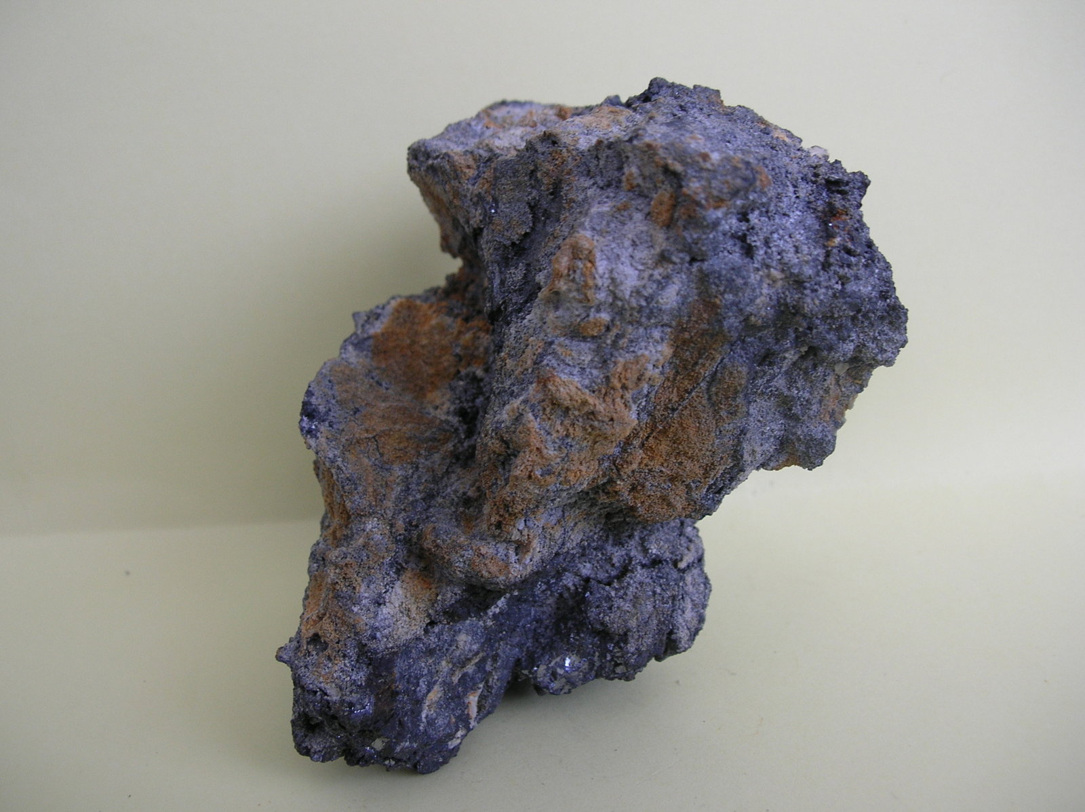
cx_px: 542
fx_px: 1127
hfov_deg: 51.4
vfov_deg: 39.6
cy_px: 406
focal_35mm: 36
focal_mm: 6
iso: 50
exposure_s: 1/14.5
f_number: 2.7
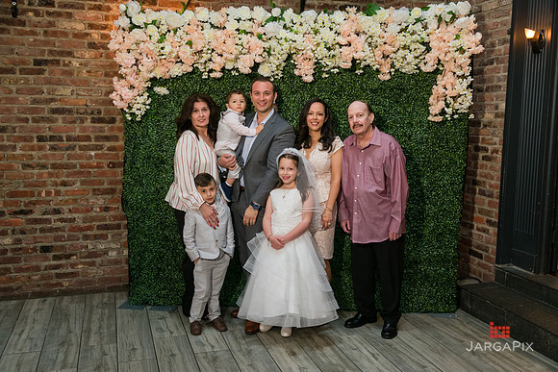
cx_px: 279
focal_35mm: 35
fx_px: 543
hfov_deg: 54.4
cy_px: 186
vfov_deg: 37.9
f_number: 5.6
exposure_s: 1/125
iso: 1600
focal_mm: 35
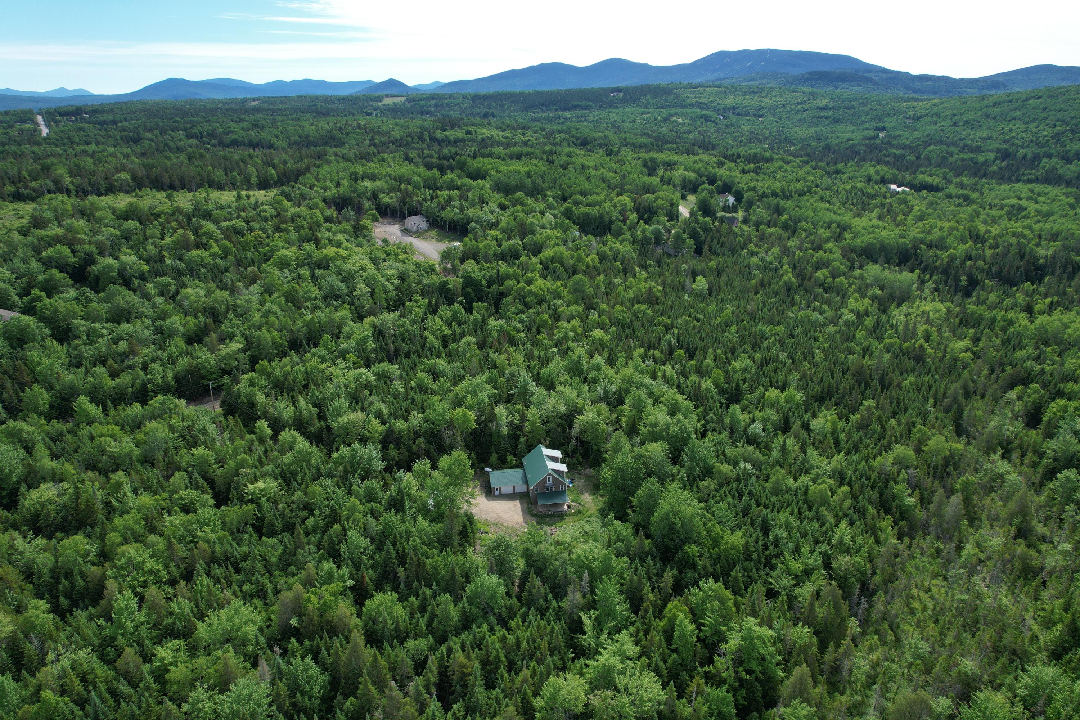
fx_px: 660
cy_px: 360
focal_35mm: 22
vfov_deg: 57.2
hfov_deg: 78.6
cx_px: 540
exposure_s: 1/1250
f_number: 2.8
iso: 100
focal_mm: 8.38
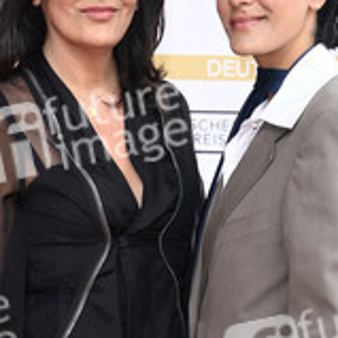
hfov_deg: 7.3
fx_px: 2651
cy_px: 240
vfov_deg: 7.3
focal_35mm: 240
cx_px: 140
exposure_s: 1/250
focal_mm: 112
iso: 640
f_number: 5.6
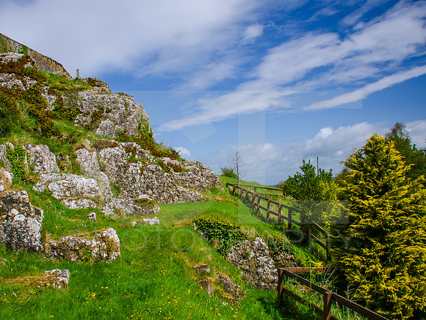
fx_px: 441
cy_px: 160
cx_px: 185
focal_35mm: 36
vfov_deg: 39.8
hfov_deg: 51.4
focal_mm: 22
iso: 250
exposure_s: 1/1600
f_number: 3.8
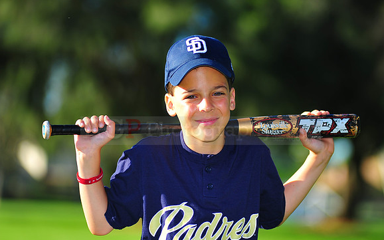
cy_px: 125
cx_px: 192
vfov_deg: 7.1
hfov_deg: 11.4
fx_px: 1925
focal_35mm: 184
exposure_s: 1/1000
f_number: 3.5
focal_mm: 180
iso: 200
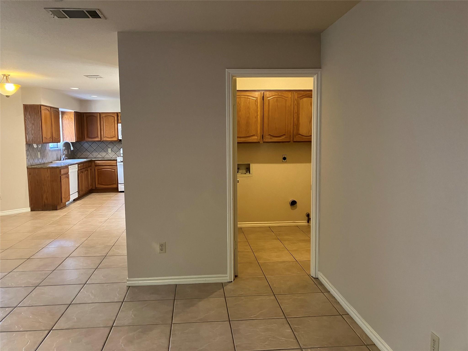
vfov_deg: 49.7
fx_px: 379
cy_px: 176
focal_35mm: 28
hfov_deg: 63.4
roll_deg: +0.9
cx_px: 234
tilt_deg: -5.5
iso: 320
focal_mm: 3.99
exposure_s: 1/60
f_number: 1.8
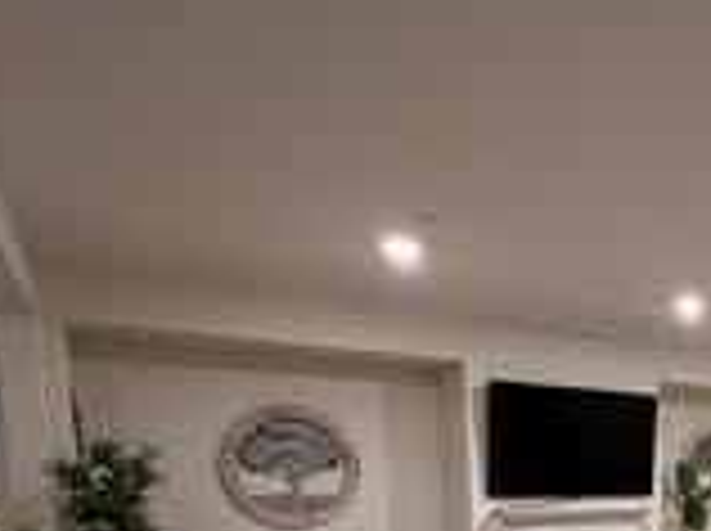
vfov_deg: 37.2
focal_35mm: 33
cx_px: 724
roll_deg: -0.3
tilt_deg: -5.6
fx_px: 677
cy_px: 558
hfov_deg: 45.8
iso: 400
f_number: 1.8
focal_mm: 1.57
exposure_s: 1/60
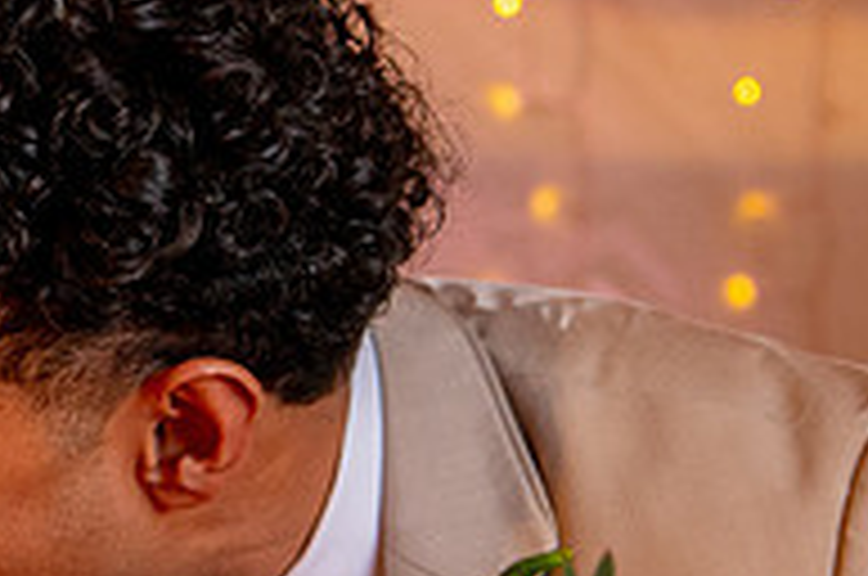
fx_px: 5127
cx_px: -250
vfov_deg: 6.4
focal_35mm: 213
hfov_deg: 9.5
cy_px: 368
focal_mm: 52
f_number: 5
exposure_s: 1/125
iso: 2000
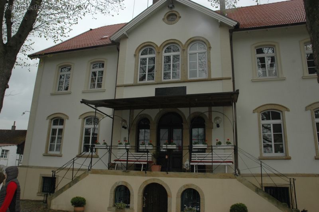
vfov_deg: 47.9
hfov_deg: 67.4
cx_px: 160
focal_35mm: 27
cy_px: 106
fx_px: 239
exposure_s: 1/500
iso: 400
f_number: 7.1
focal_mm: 18
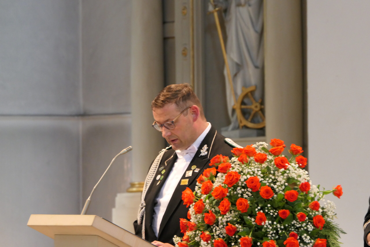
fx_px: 2878
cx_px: 185
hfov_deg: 7.4
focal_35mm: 280
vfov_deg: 4.9
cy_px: 124
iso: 1600
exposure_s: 1/20
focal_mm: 102.9
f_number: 4.5
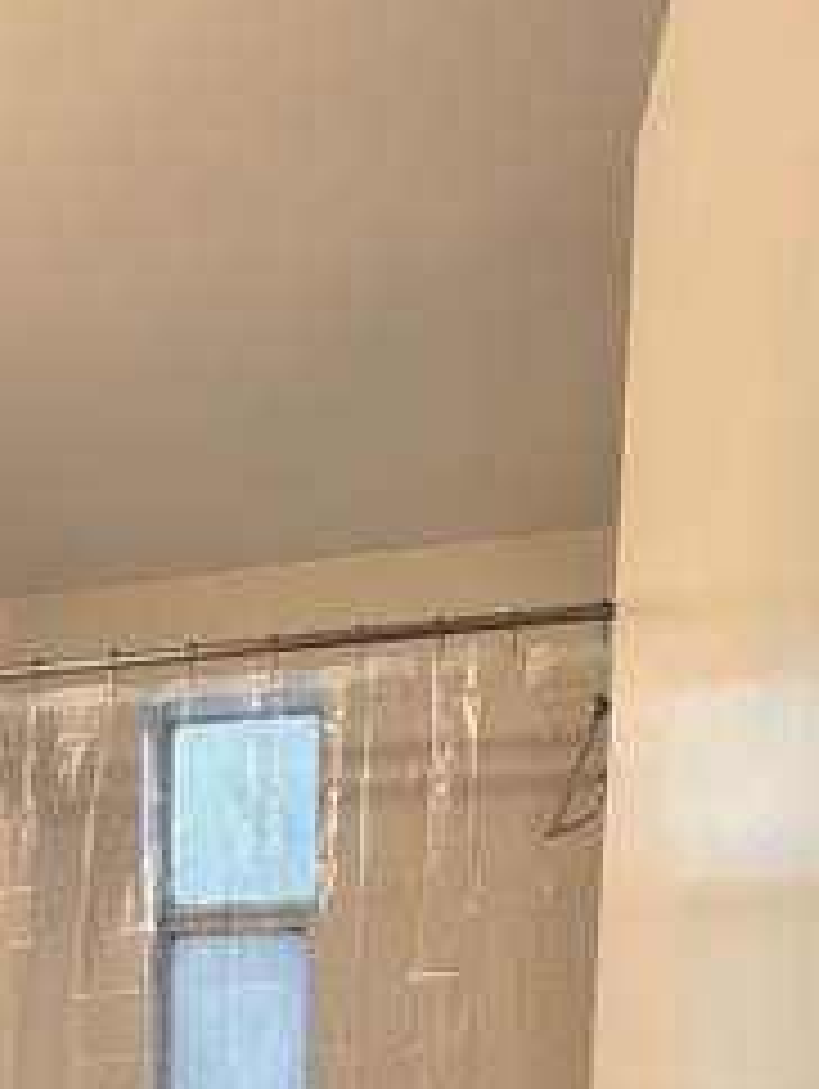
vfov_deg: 39.2
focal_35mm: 37
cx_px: 135
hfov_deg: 37.0
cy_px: 1246
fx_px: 1165
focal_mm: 2.22
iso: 200
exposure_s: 1/120
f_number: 2.2
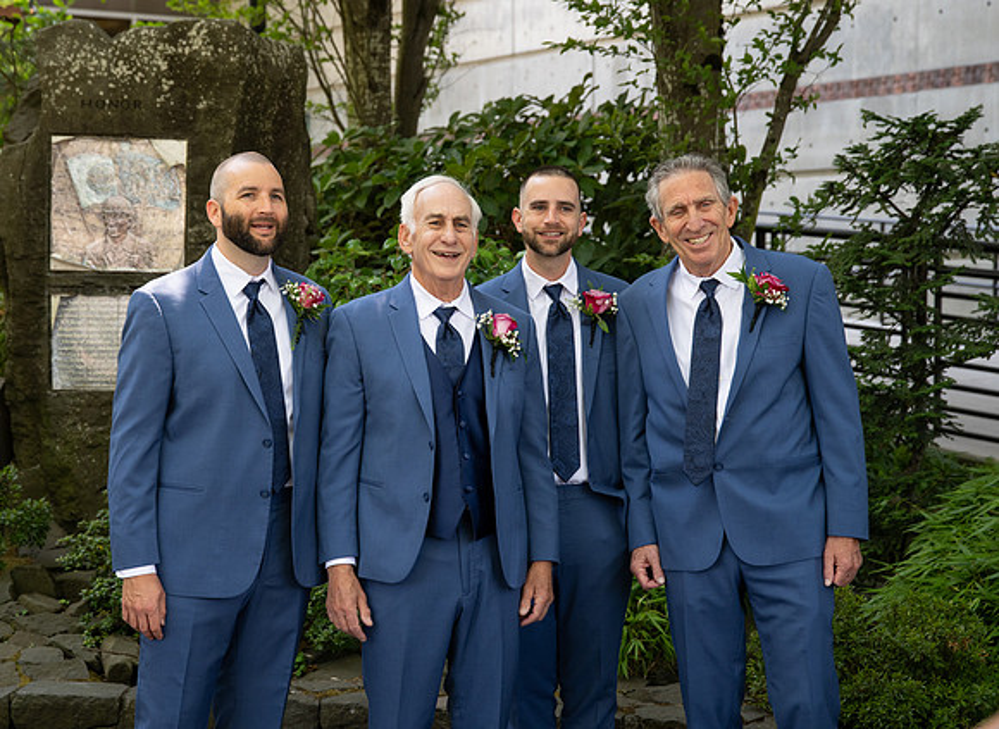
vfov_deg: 20.6
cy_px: 327
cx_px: 397
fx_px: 2008
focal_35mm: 70
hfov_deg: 27.9
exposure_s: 1/400
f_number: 4
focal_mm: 60
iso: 800
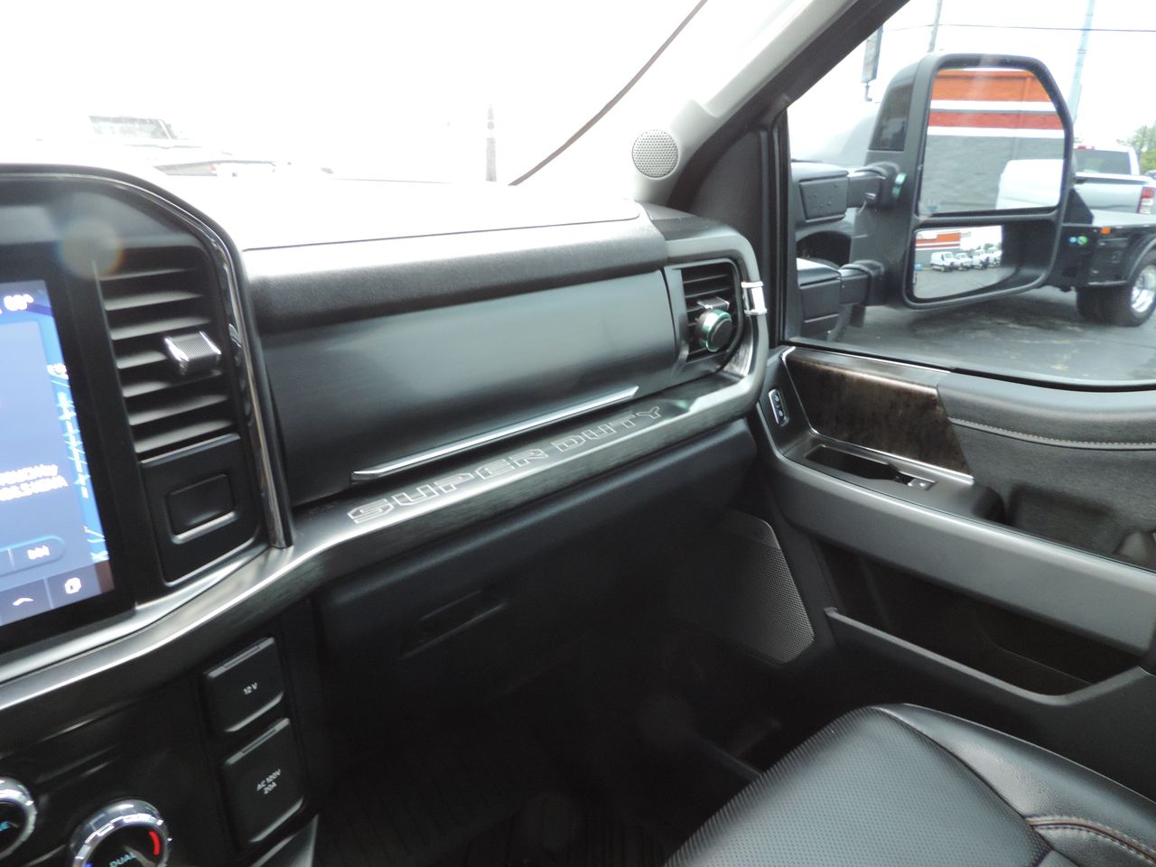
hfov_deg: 71.6
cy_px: 434
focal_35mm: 24
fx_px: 801
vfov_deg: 56.8
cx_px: 578
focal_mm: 4.3
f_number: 3
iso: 400
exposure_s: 1/8
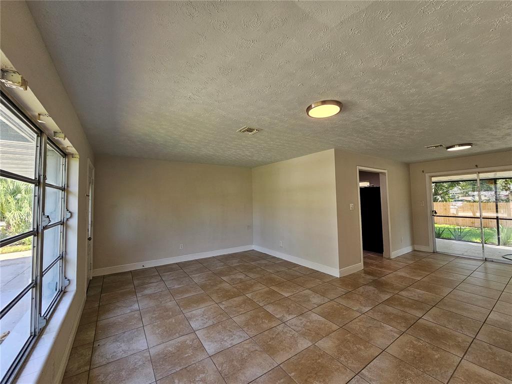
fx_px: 192
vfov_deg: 89.9
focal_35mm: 13
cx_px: 256
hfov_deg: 106.2
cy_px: 192
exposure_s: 1/120
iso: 80
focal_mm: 2.2
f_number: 2.2
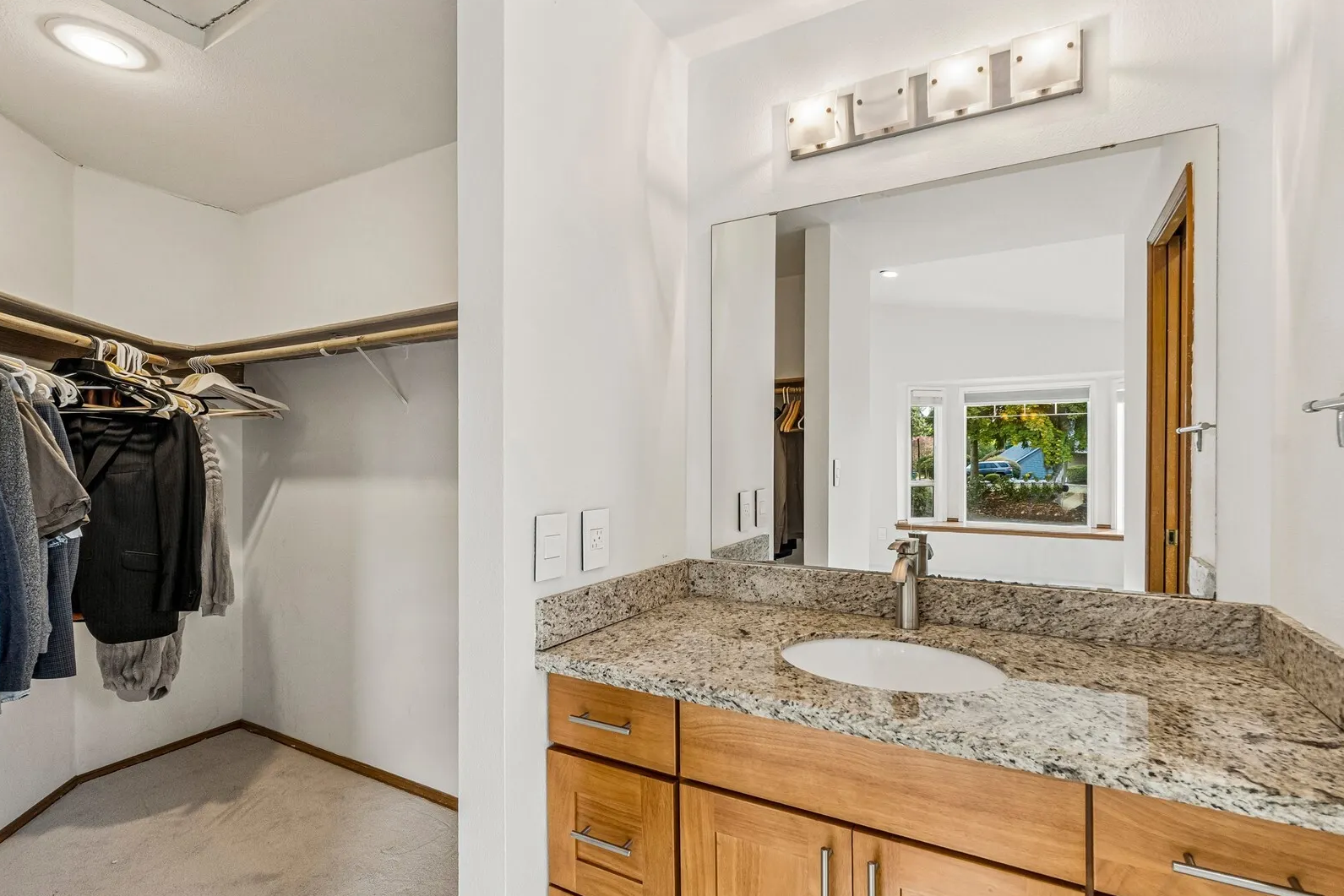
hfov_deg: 96.7
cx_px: 686
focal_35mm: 16
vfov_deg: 73.7
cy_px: 472
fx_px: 597
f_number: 9
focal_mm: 10
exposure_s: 1/8
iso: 250
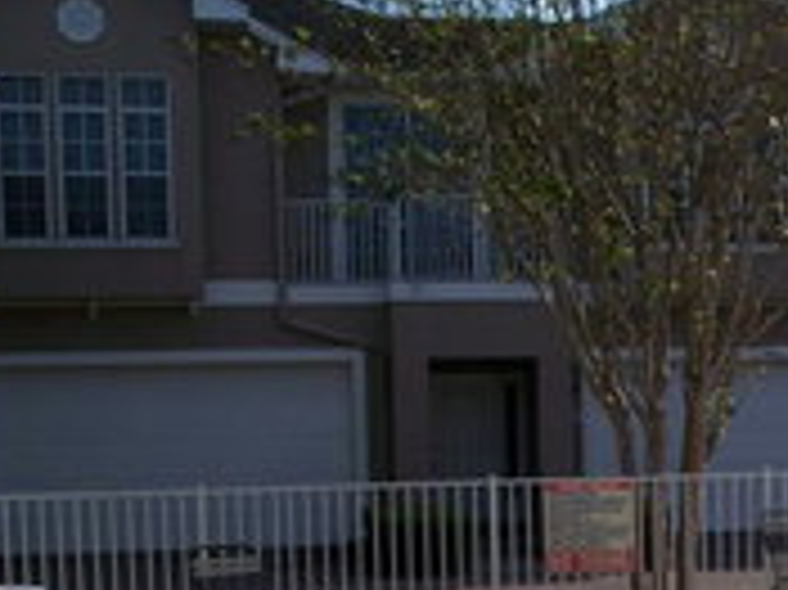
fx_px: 2002
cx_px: 826
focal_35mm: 88
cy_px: 680
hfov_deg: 21.3
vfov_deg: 16.2
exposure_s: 1/500
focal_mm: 7.54
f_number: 5
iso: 64
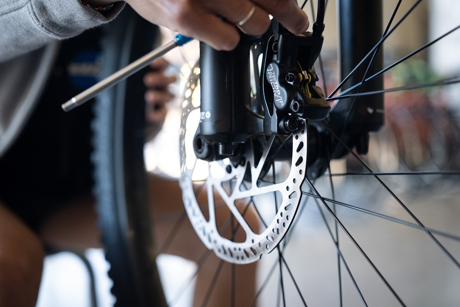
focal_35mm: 50
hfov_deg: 39.6
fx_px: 639
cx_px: 230
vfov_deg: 27.0
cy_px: 154
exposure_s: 1/400
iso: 2000
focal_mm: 33
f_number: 2
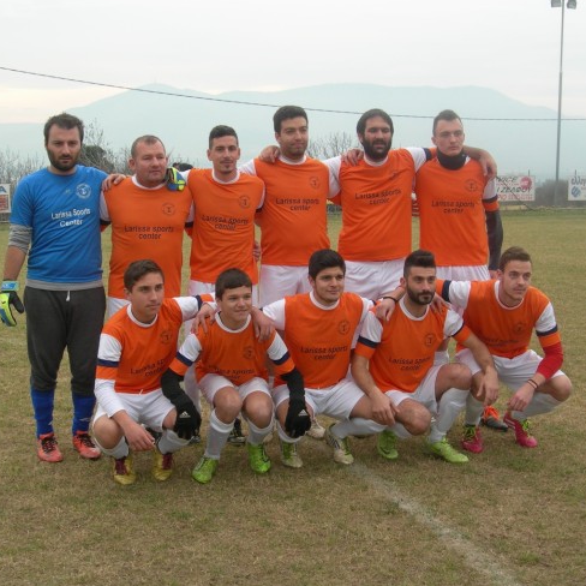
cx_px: 270
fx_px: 938
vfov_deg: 34.7
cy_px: 291
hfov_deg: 34.7
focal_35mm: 49
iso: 50
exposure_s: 1/89
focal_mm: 8.5
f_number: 4.9
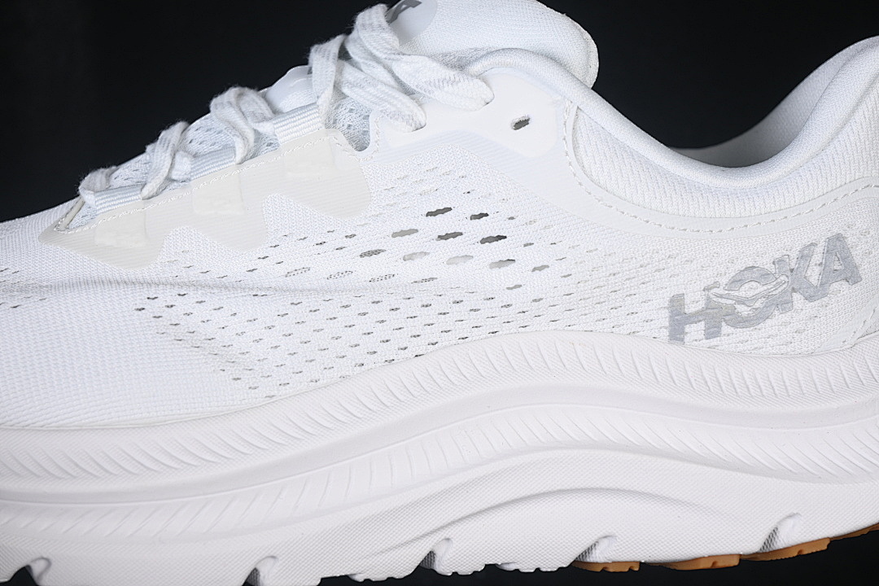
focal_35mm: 75
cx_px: 440
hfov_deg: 27.0
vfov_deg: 18.2
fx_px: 1831
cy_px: 293
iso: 160
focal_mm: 50
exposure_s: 1/100
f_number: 7.1
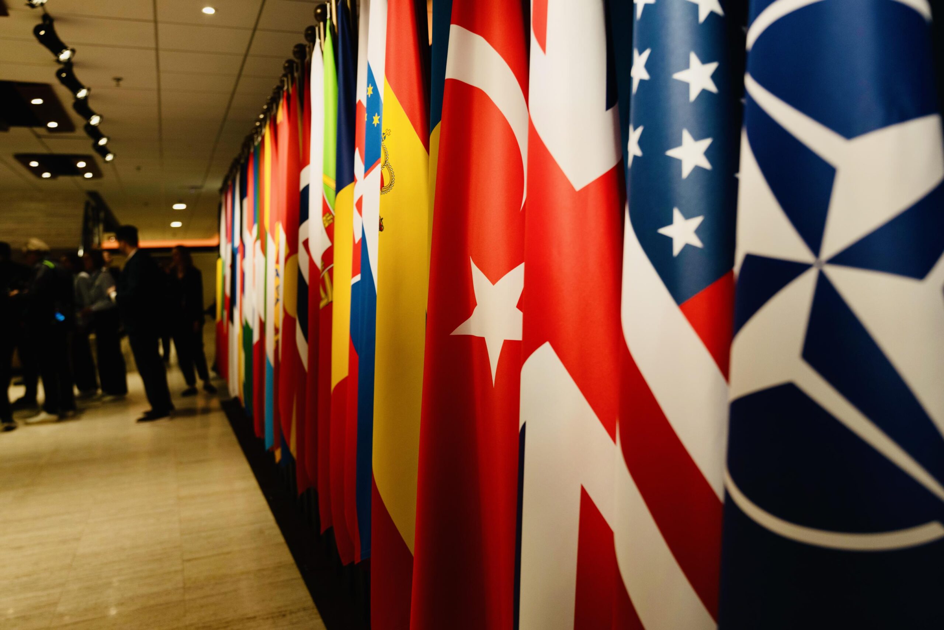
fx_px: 787
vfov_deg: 43.6
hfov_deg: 61.9
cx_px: 472
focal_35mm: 30
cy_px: 315
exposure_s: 1/100
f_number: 2.8
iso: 640
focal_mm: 30
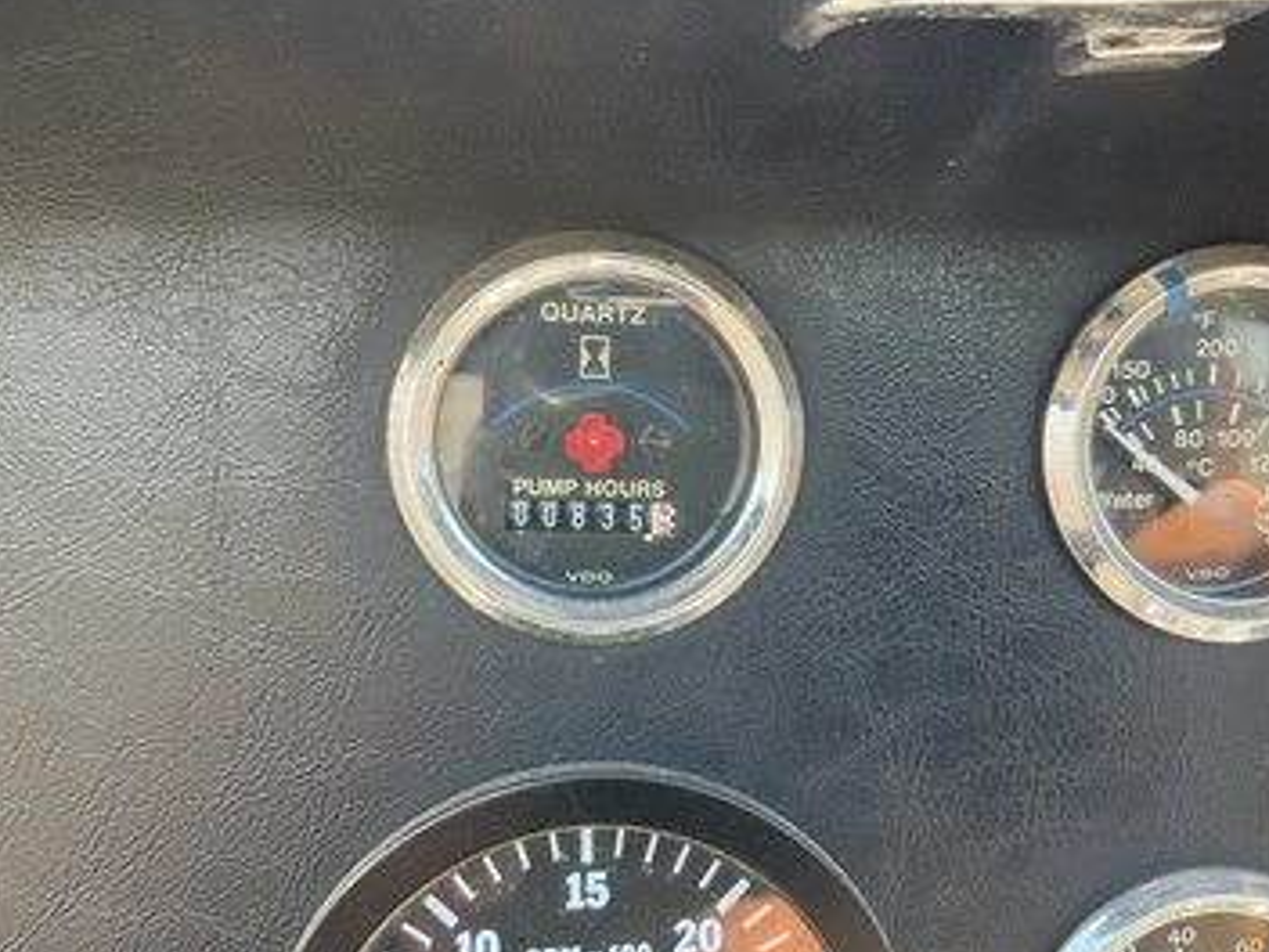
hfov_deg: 55.3
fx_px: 1210
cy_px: 436
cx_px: 678
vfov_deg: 42.9
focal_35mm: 33
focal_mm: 3
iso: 32
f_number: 1.8
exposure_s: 1/131
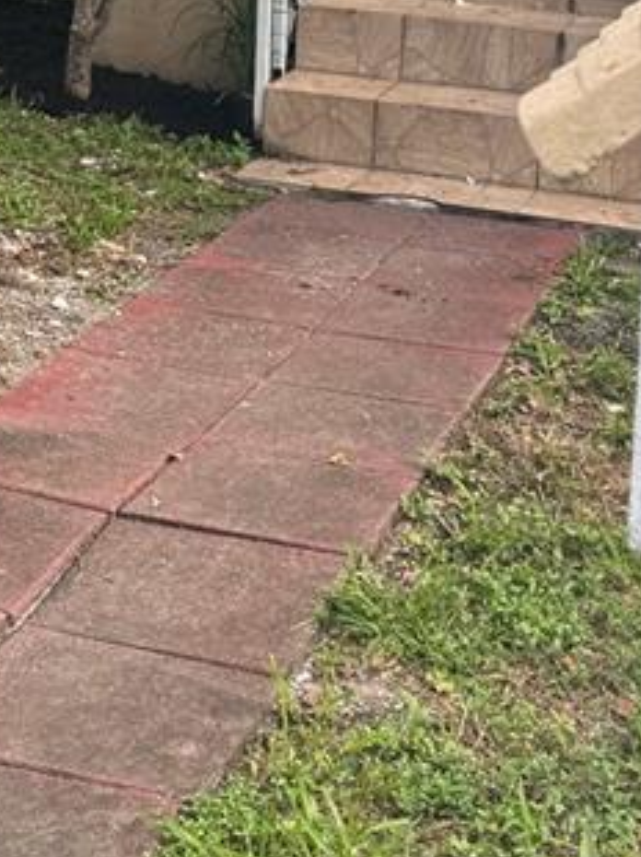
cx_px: 97
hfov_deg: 15.7
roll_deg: -1.9
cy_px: -252
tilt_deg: -3.3
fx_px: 2299
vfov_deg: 19.5
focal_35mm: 93
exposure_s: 1/197
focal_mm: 6.76
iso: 64
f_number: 1.78
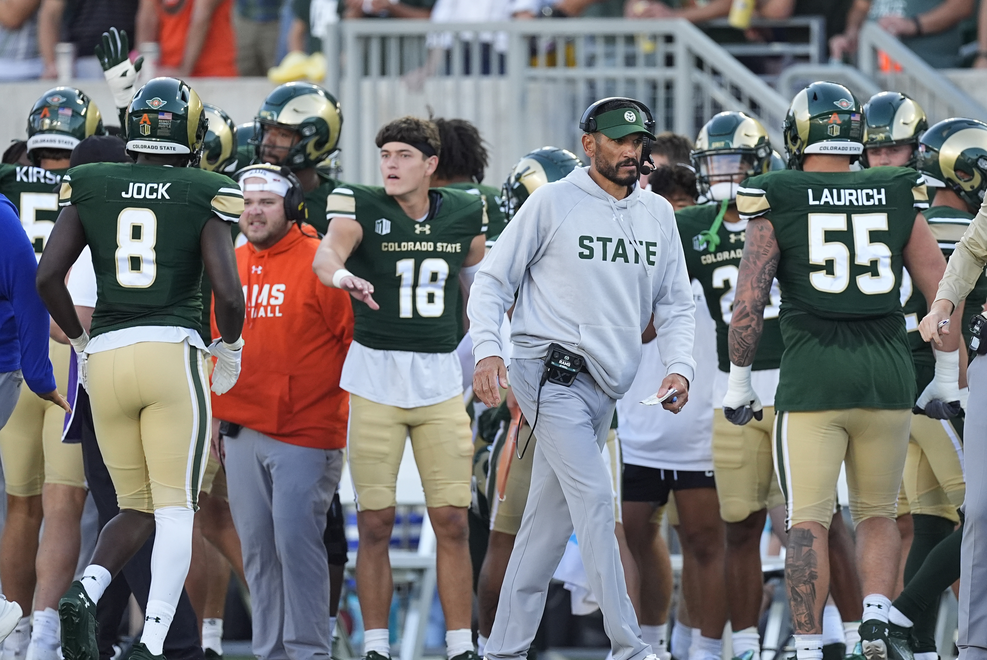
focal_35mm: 900
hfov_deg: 2.3
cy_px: 330
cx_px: 494
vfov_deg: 1.5
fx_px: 24696
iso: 1600
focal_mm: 600
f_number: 4
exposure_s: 1/1600
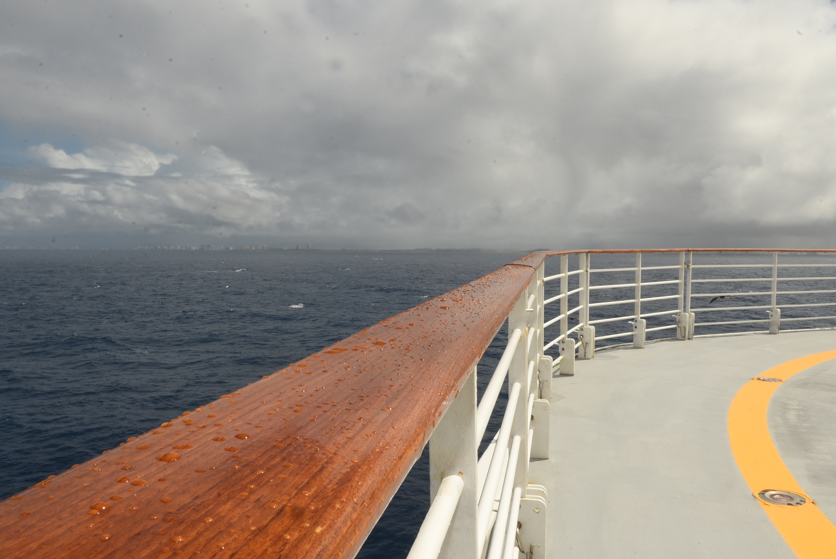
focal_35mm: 29
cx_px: 428
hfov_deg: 64.4
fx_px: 664
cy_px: 310
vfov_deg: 45.6
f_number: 20
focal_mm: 17
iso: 200
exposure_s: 1/125
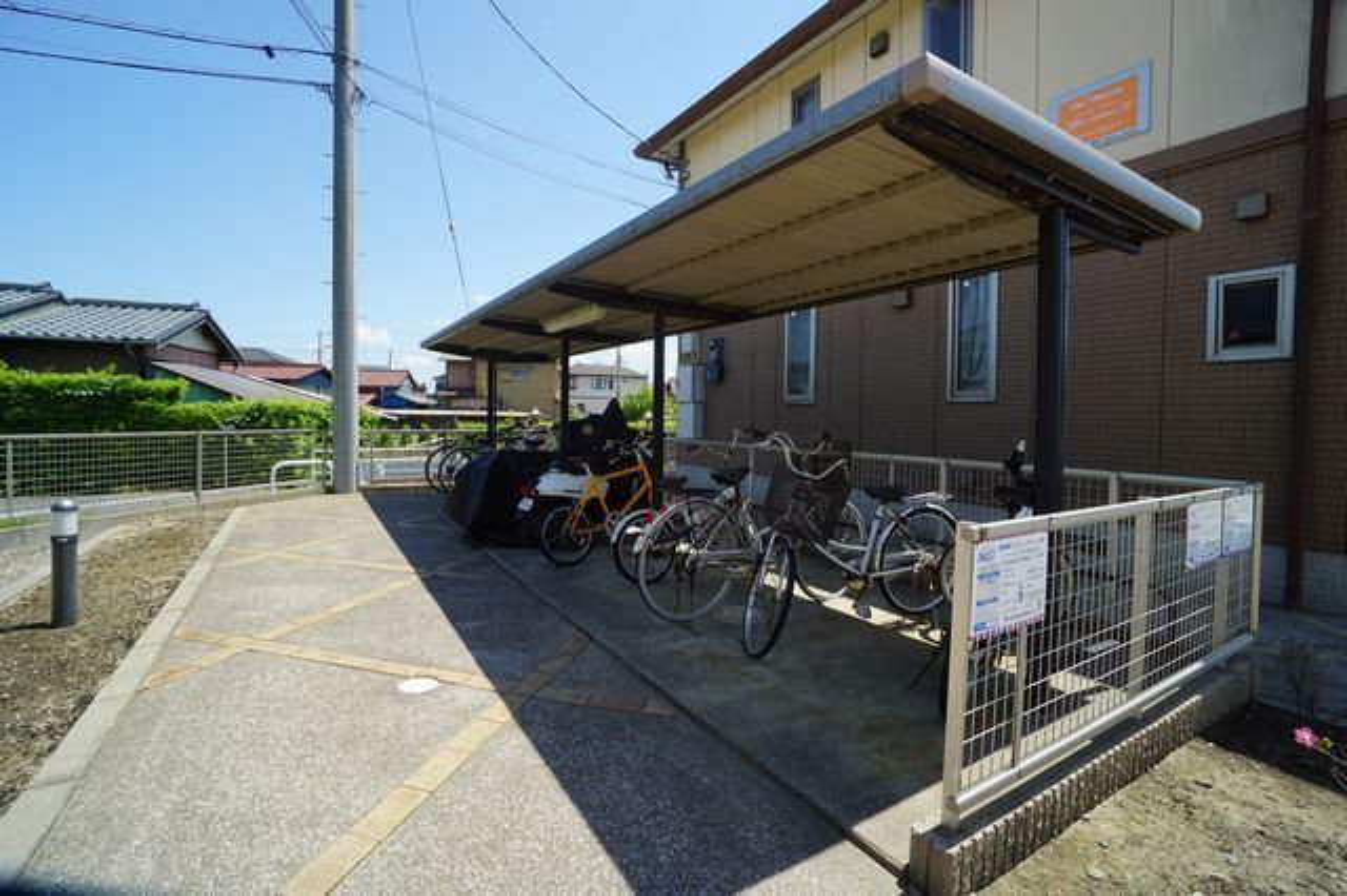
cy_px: 448
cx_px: 674
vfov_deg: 77.3
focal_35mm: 15
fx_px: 561
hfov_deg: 100.4
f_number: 10
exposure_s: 1/100
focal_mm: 10
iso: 100
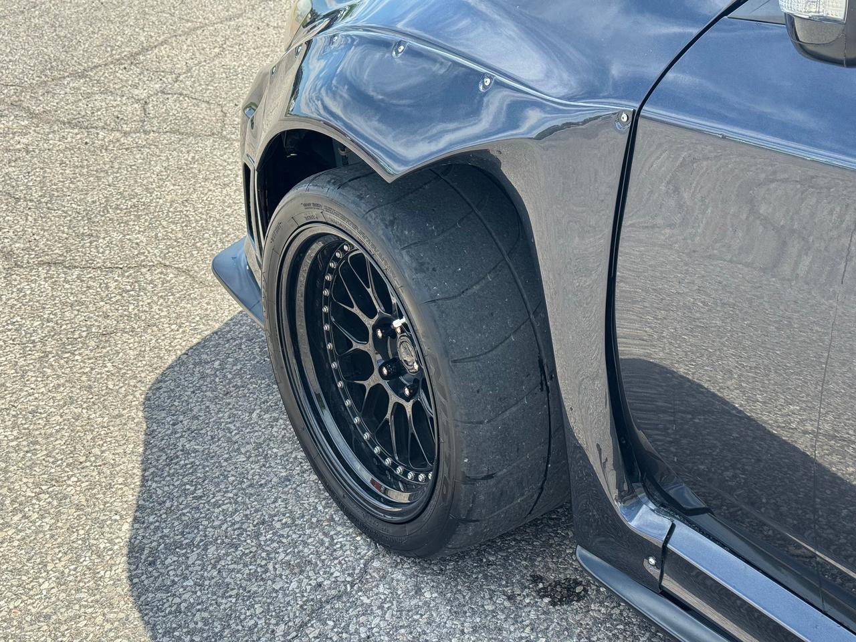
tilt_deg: -25.9
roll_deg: +2.7
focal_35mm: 48
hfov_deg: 39.7
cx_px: 428
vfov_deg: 30.3
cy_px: 321
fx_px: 1187
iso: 64
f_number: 1.78
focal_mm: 6.76
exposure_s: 1/1094
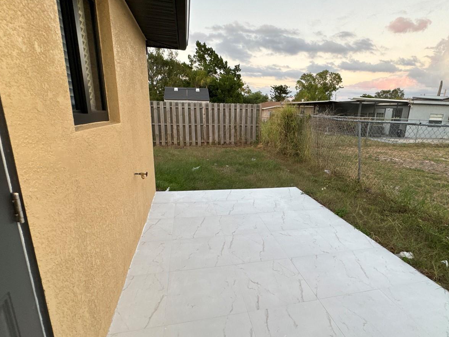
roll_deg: -2.4
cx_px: 250
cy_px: 177
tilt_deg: -11.9
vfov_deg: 68.6
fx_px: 246
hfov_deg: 84.3
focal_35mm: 19
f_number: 2.2
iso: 100
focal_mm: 2.22
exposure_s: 1/60
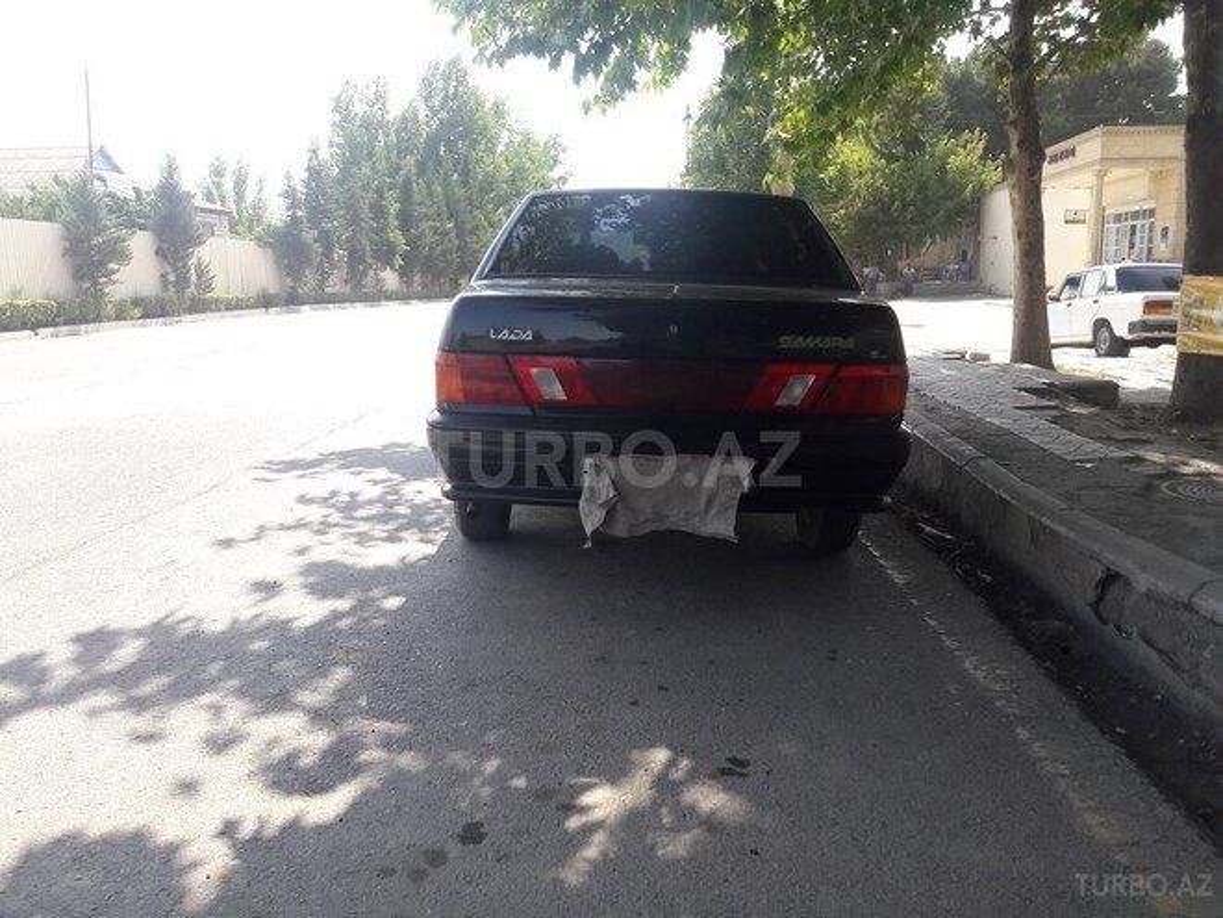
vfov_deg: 49.7
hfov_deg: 63.4
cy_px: 459
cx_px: 612
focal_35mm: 28
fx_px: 989
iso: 40
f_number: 1.9
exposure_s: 1/471
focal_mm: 3.7
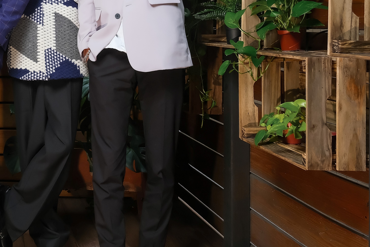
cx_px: -8
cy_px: 60
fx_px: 524
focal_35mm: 51
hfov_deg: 34.9
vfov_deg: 26.1
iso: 640
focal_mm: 16
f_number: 5
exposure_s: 1/100
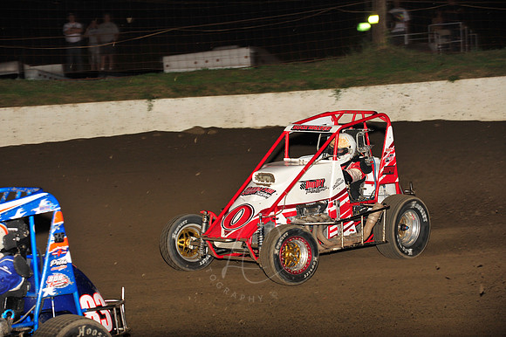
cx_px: 253
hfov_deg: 16.4
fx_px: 1756
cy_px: 168
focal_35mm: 125
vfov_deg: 11.0
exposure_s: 1/320
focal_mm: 125
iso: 800
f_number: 6.3
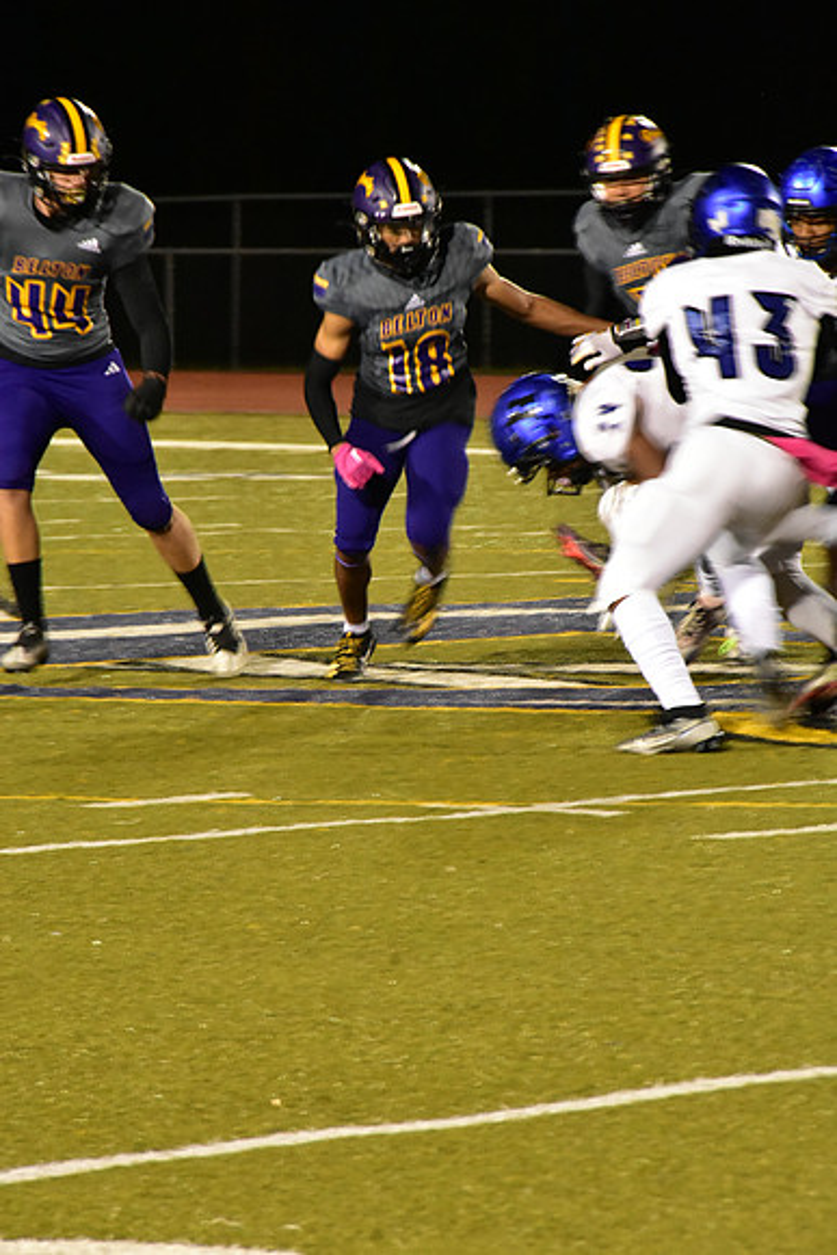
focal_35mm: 300
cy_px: 628
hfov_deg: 4.6
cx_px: 418
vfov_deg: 6.9
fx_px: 10455
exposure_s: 1/60
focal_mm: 200
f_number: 11
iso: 7200
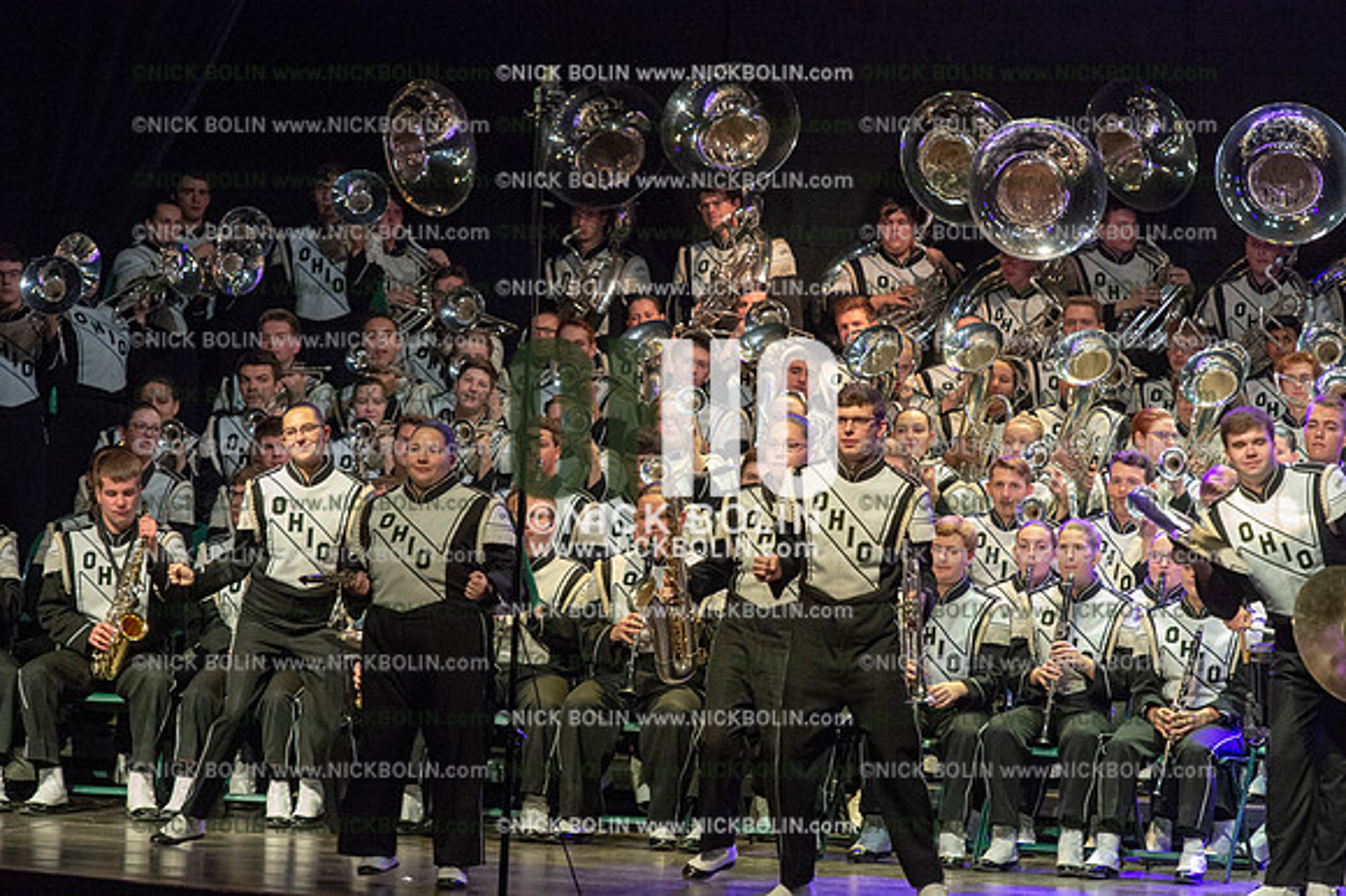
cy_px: 448
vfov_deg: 6.5
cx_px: 673
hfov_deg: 9.8
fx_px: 7847
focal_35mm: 210
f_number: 7.1
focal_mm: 210
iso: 8000
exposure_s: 1/200
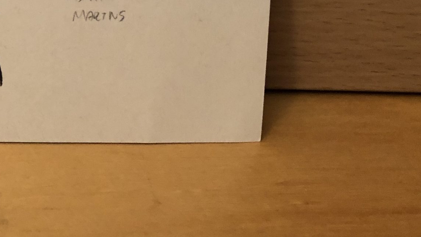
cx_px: -23
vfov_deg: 17.0
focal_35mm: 68
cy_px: -43
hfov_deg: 28.6
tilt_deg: -26.5
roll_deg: -1.0
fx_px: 759
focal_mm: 3.99
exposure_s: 1/9
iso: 100
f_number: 1.8
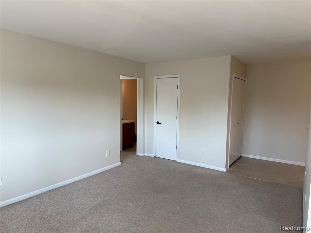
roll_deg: -0.7
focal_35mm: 24
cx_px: 156
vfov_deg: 56.8
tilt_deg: -4.5
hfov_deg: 71.6
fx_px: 216
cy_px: 116
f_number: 1.78
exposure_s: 1/120
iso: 50
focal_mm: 6.76
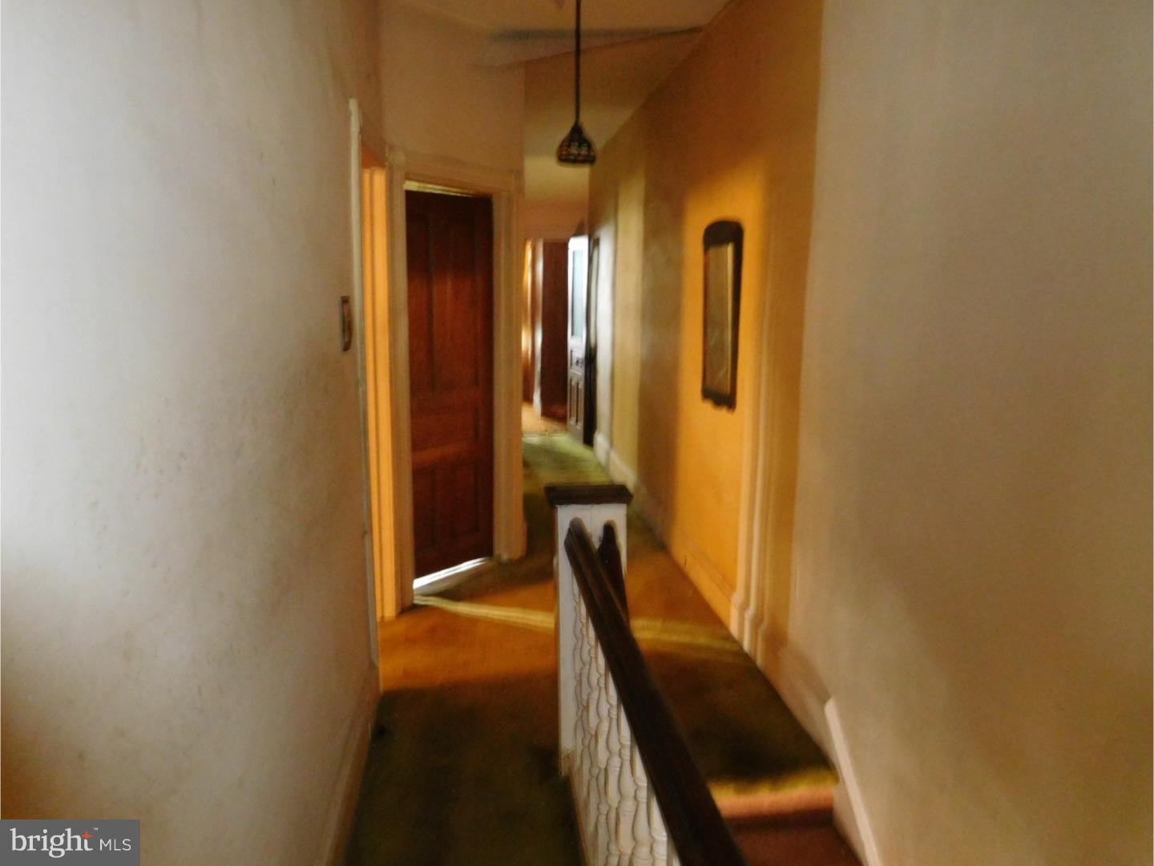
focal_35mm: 25
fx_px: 833
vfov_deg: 54.9
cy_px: 433
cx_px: 577
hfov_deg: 69.4
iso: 800
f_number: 3.4
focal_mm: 4.5
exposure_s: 1/2
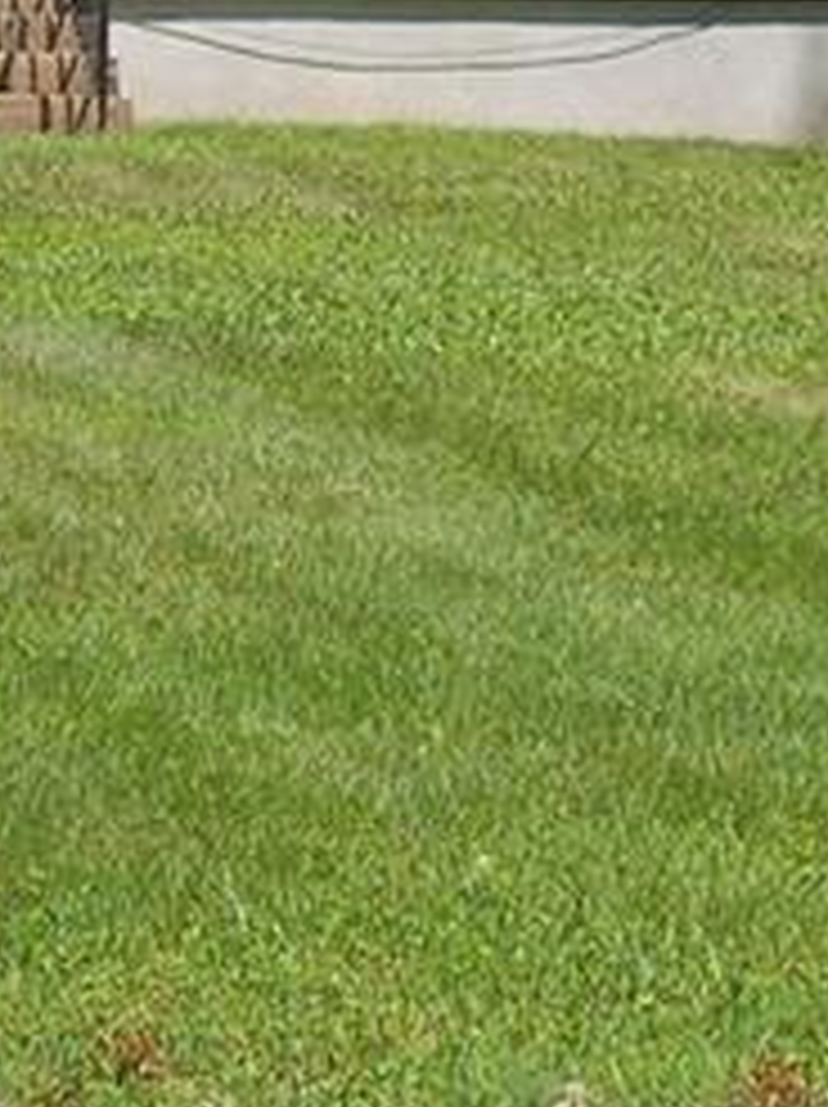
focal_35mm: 240
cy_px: -243
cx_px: -63
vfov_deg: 8.2
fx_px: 7668
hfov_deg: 6.2
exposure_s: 1/320
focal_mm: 40
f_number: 9
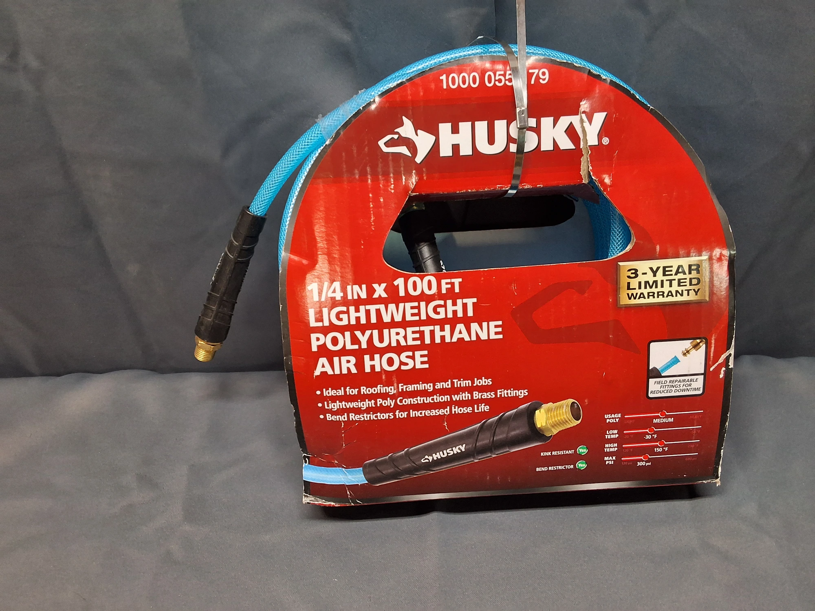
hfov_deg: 63.4
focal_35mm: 28
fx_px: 659
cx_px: 408
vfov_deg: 49.7
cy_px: 306
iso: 200
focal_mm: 2.91
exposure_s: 1/40
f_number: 1.9
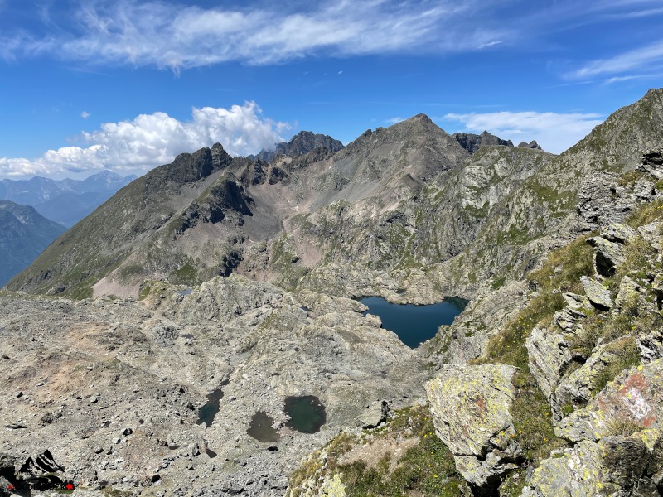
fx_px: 498
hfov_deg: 67.3
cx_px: 332
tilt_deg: -10.2
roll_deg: +0.9
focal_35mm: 26
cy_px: 248
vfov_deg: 53.1
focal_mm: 4.2
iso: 32
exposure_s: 1/3861
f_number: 1.6
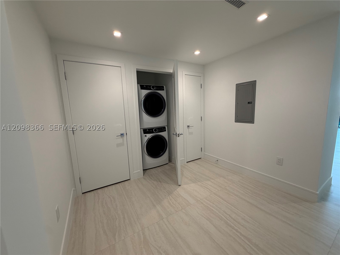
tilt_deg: -8.6
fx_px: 138
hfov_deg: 102.1
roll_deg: +3.0
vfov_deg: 85.7
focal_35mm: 14
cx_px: 170
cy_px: 128
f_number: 2.2
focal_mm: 2.22
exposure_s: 1/120
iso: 100
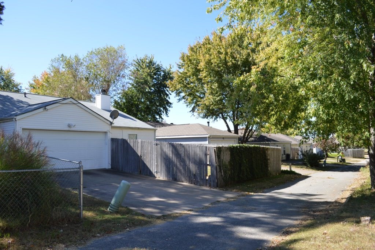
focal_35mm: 27
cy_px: 125
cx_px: 188
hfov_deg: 67.4
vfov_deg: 47.9
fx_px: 281
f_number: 6.3
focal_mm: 18
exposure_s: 1/160
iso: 100
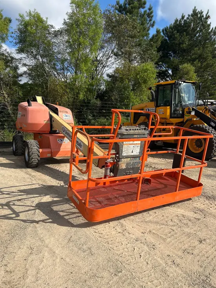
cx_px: 108
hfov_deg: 53.1
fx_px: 216
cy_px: 144
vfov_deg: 67.3
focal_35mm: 26
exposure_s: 1/4444
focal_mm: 5.7
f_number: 1.5
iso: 50
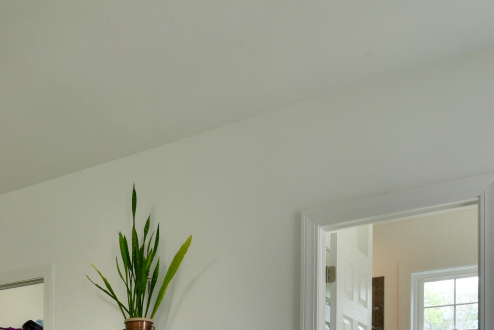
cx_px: 74
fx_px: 563
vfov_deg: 27.5
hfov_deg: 44.2
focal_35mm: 41
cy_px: 423
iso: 800
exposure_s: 1/25
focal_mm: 14
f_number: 11
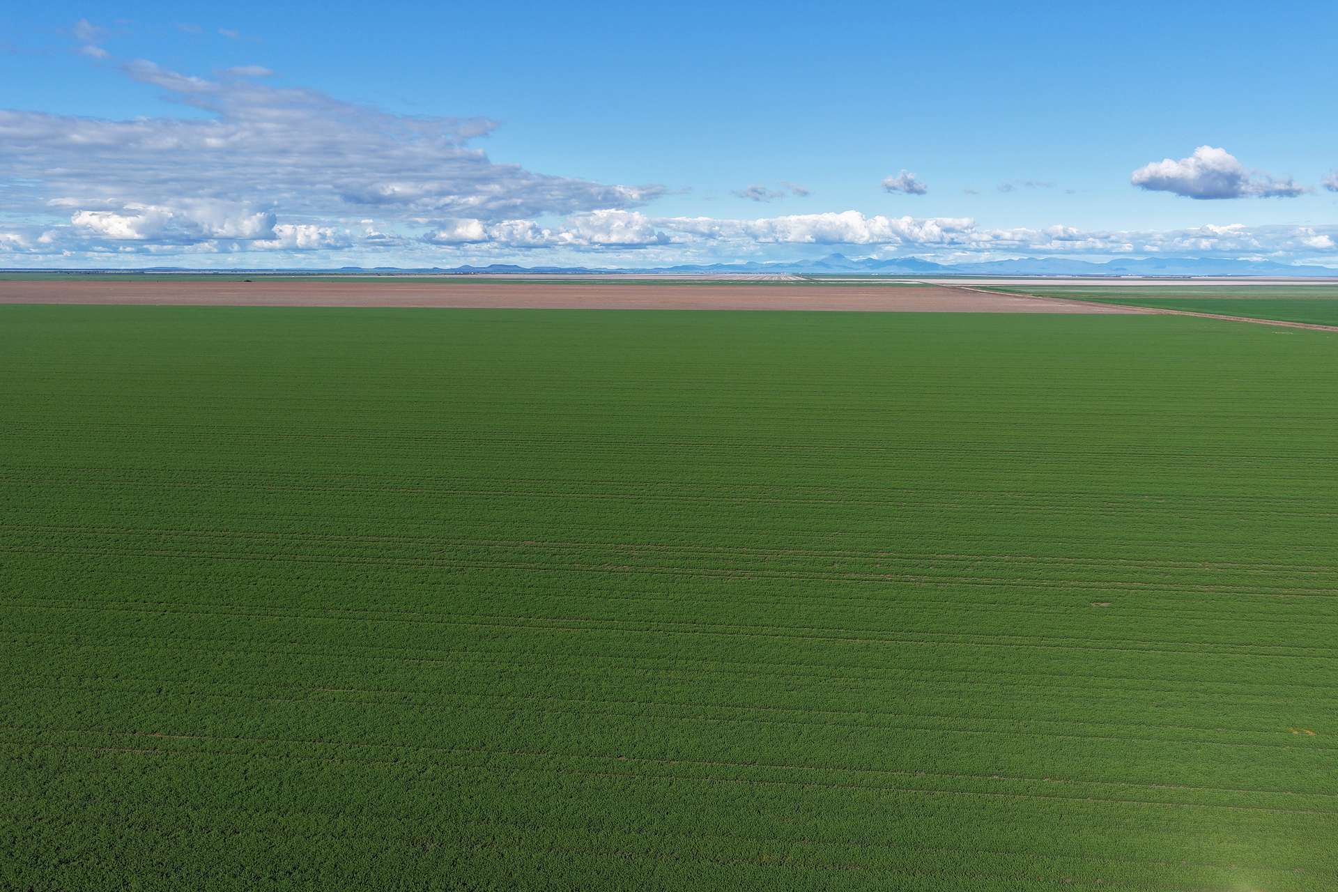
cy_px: 446
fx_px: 1041
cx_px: 669
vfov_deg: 46.4
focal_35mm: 28
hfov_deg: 65.5
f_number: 2.8
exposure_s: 1/2000
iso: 125
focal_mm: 14.4
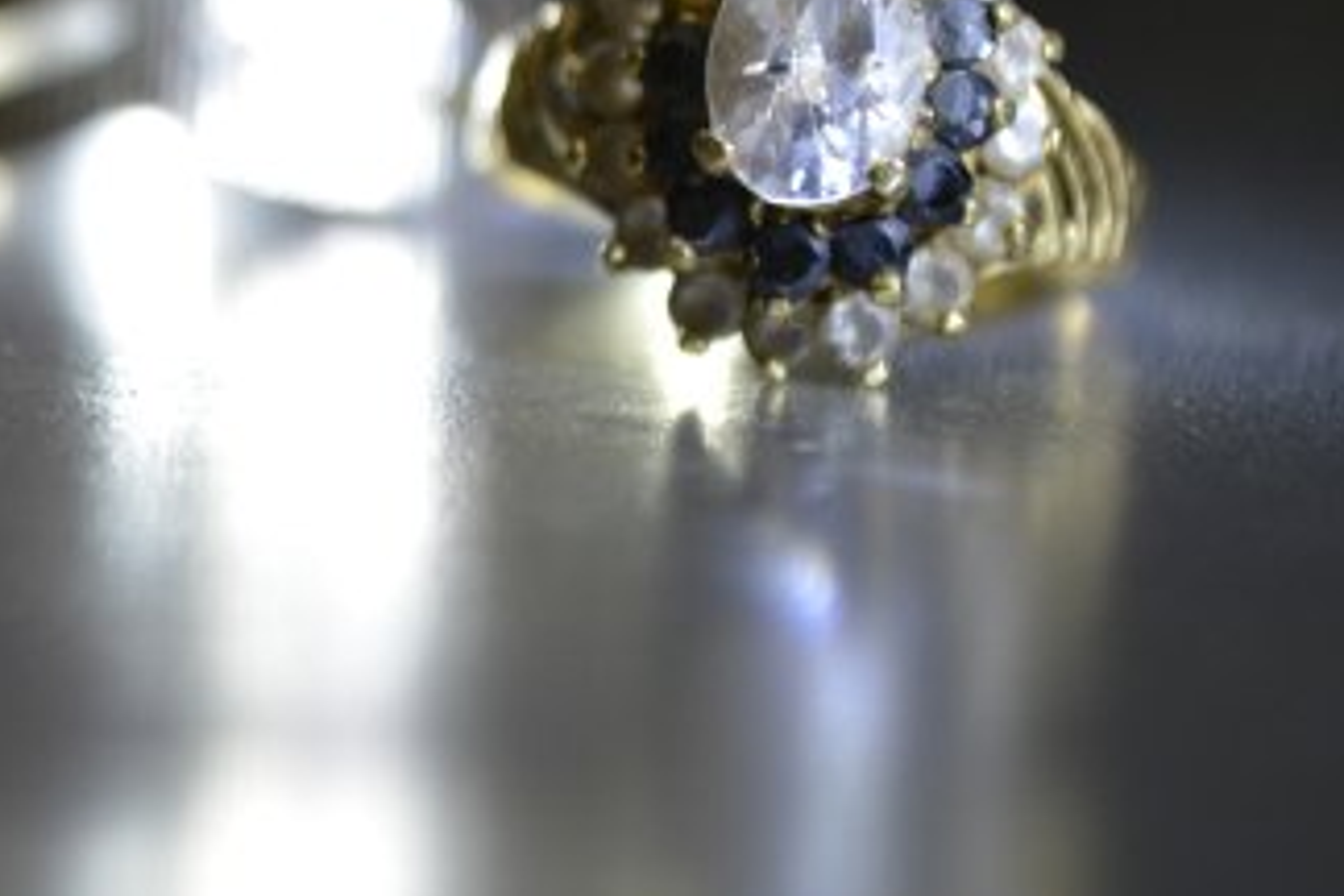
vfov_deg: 8.8
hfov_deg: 13.1
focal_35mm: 156
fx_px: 5821
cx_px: 120
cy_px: 141
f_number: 5.6
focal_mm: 55
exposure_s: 1/60
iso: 800
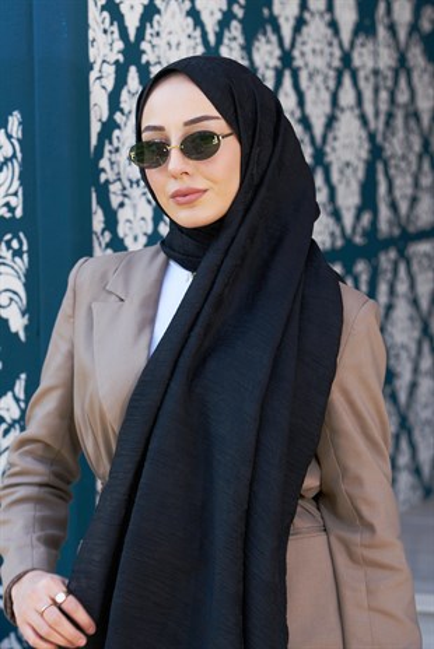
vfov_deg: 17.8
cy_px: 324
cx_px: 217
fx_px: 2076
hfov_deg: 11.9
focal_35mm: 115
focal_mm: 115
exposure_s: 1/200
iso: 200
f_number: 4.5
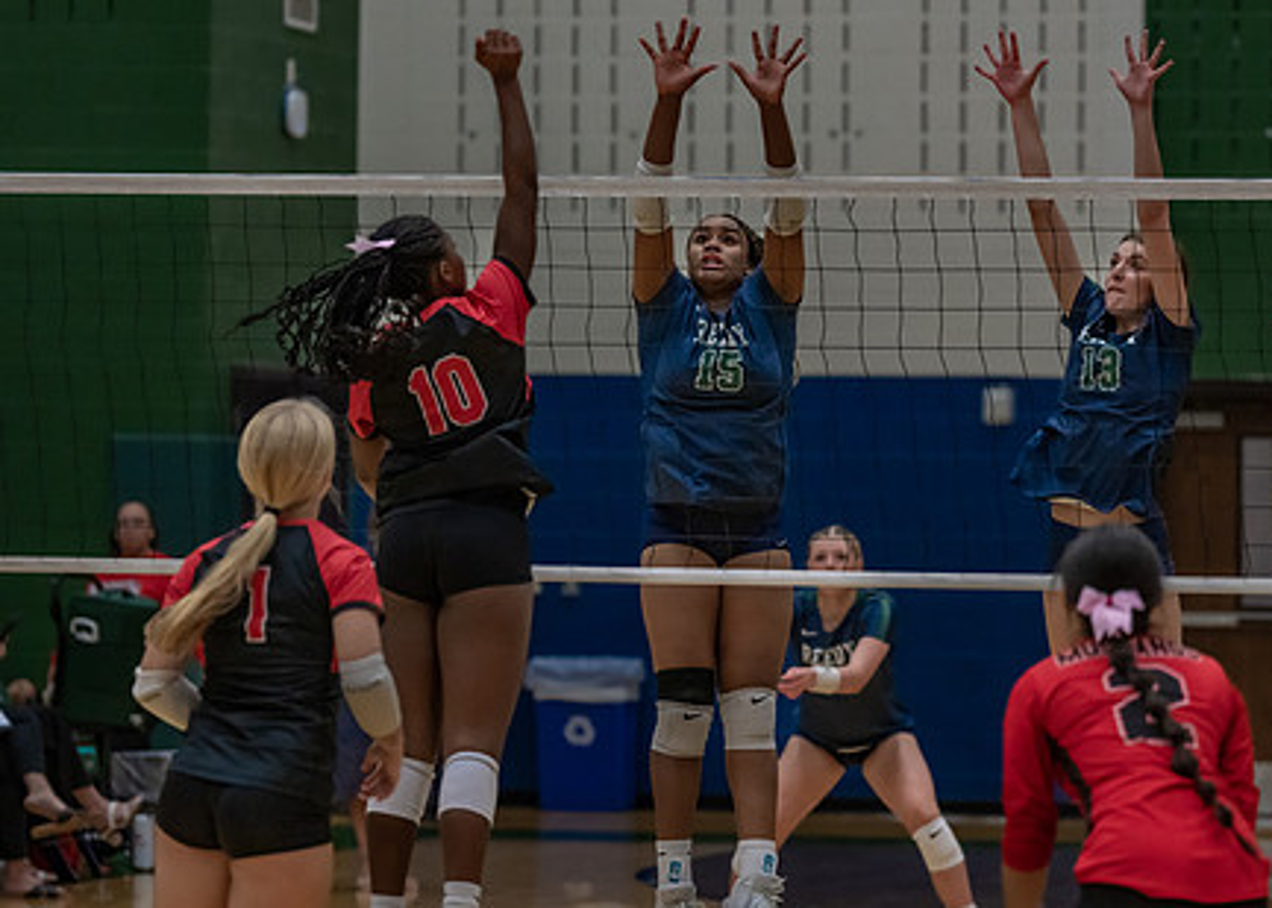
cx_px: 711
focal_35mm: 181
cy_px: 394
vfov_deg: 7.9
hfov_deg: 11.1
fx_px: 6537
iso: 2500
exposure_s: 1/1000
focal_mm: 129
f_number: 2.8
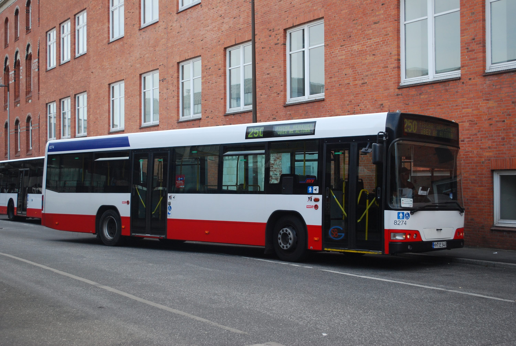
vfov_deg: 26.6
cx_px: 258
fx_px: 732
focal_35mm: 51
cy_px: 173
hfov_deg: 38.8
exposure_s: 1/500
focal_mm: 34
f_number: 5
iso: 400
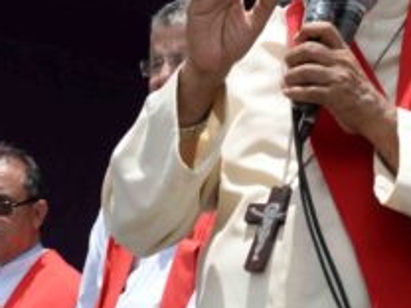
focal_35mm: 188
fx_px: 2232
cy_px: 218
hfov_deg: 10.5
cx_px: 158
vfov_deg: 7.9
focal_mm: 58
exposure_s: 1/800
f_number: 9
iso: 500
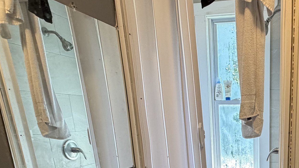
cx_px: 247
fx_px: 293
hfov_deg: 50.1
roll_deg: +1.5
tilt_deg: -16.4
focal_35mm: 37
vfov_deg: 28.4
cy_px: 194
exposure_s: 1/60
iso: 250
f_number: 2.2
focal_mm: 2.22
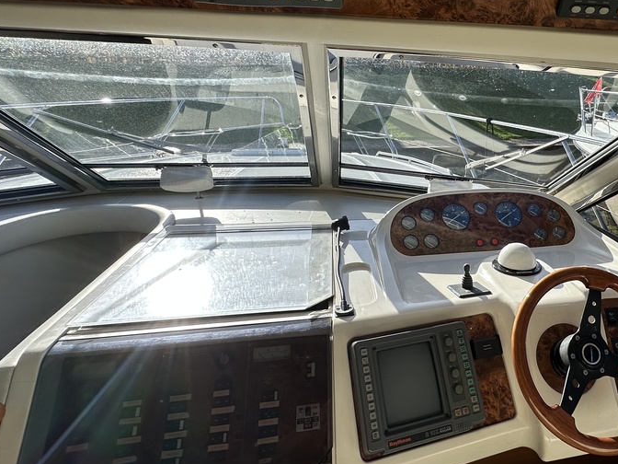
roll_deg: -0.6
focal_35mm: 25
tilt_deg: -13.1
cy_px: 183
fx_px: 446
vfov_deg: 54.4
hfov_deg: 66.2
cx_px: 442
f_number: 2.2
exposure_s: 1/1366
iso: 40
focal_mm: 2.22
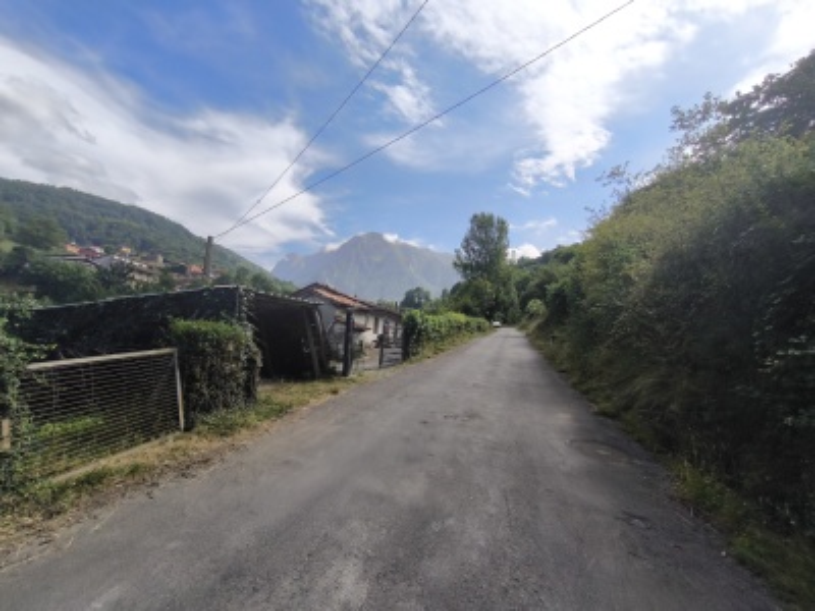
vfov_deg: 81.7
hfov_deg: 98.2
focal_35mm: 15
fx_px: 353
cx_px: 408
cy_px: 306
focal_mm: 1.91
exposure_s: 1/1785
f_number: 2.2
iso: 50
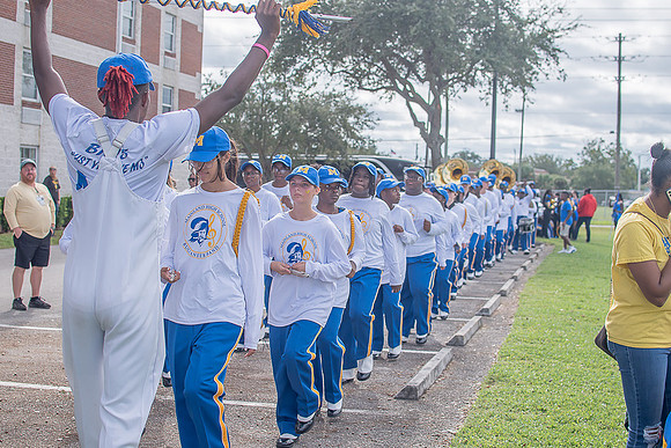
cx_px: 336
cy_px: 224
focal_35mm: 52
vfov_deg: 26.0
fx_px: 969
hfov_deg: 38.2
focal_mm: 35
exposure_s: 1/1600
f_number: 4
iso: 100
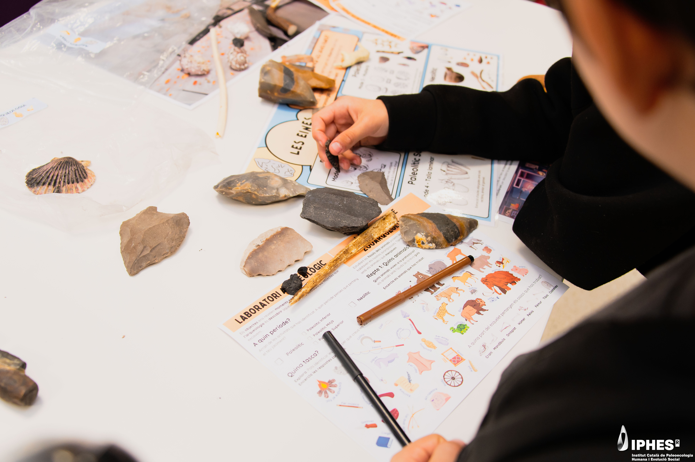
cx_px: 348
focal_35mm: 36
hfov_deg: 53.2
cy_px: 231
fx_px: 695
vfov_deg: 36.8
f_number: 4.5
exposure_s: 1/160
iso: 800
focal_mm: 36
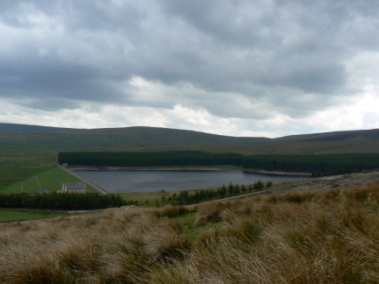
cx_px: 190
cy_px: 142
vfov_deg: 39.7
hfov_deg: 51.4
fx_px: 394
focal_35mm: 36
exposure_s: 1/500
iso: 80
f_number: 5.6
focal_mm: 6
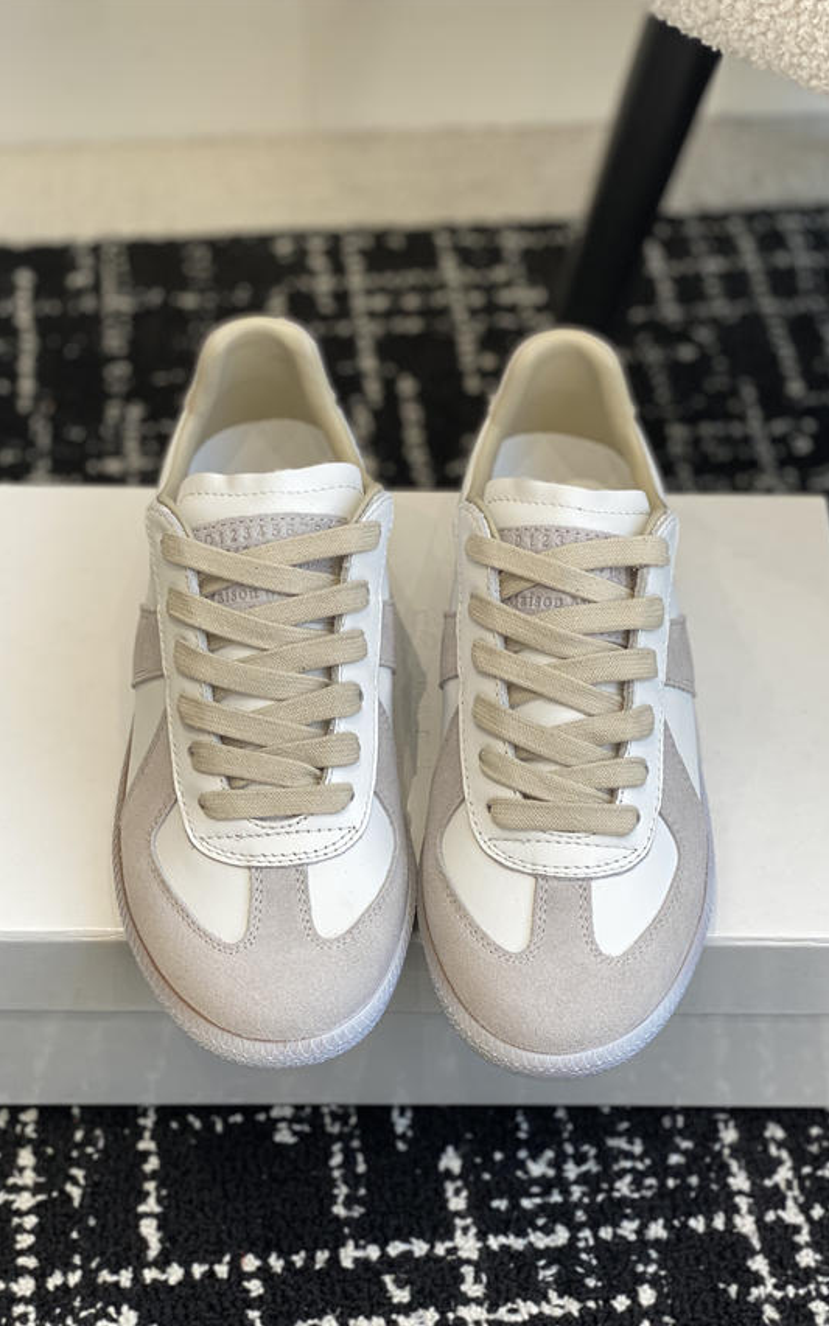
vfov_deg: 36.3
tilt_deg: -47.8
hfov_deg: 23.1
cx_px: 429
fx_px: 2025
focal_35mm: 56
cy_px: 668
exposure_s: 1/122
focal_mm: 6
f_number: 2
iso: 40
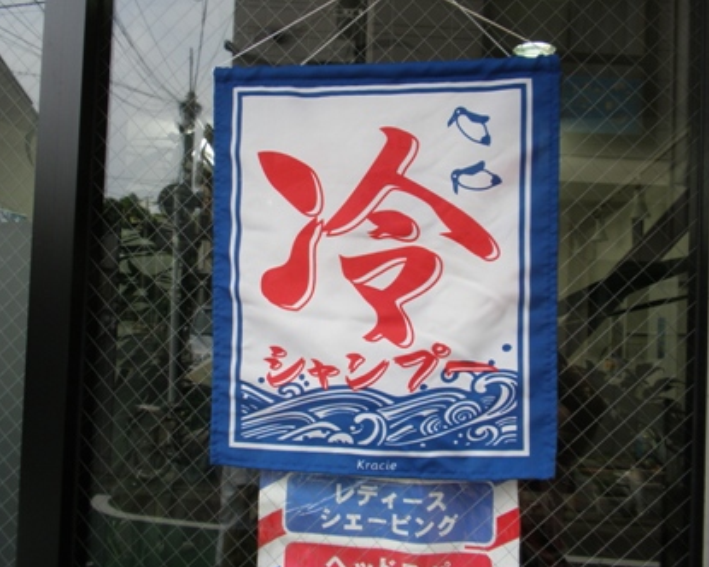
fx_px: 818
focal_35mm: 39
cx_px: 359
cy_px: 284
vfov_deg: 38.2
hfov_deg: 46.8
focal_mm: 6.6
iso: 64
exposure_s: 1/160
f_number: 3.5
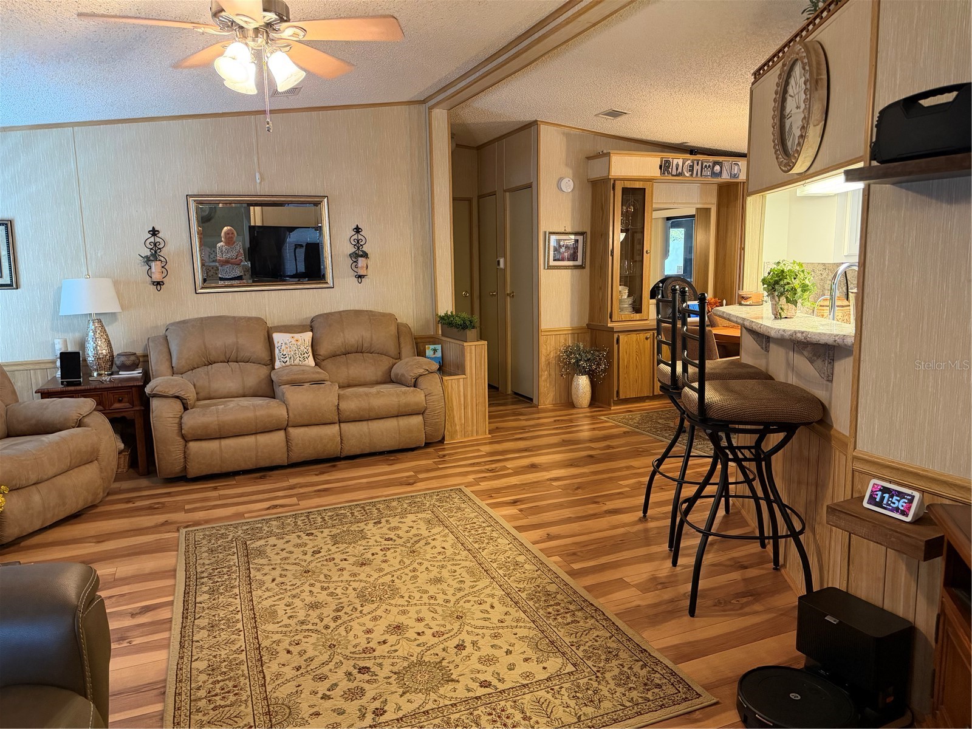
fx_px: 674
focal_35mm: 24
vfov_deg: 56.8
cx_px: 486
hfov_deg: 71.6
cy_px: 364
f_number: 1.78
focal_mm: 6.76
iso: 400
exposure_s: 1/60
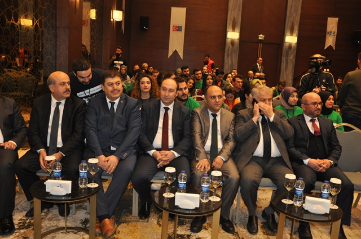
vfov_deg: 36.8
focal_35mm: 36
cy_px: 120
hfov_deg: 53.2
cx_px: 180
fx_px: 361
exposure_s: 1/60
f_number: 3.8
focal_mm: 24
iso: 800
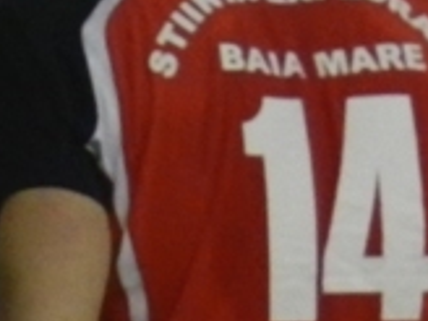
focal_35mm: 624
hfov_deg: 3.2
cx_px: -457
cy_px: -405
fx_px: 7715
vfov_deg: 2.4
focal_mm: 17.7
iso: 180
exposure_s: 1/30
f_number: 4.6
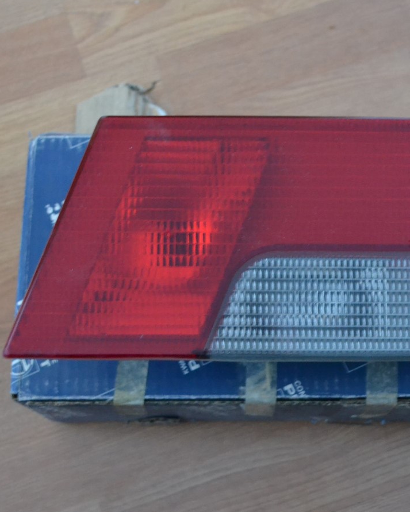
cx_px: 265
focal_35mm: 64
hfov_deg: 23.8
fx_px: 971
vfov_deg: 29.6
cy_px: 255
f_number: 4.5
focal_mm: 30
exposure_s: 1/8
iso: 3200
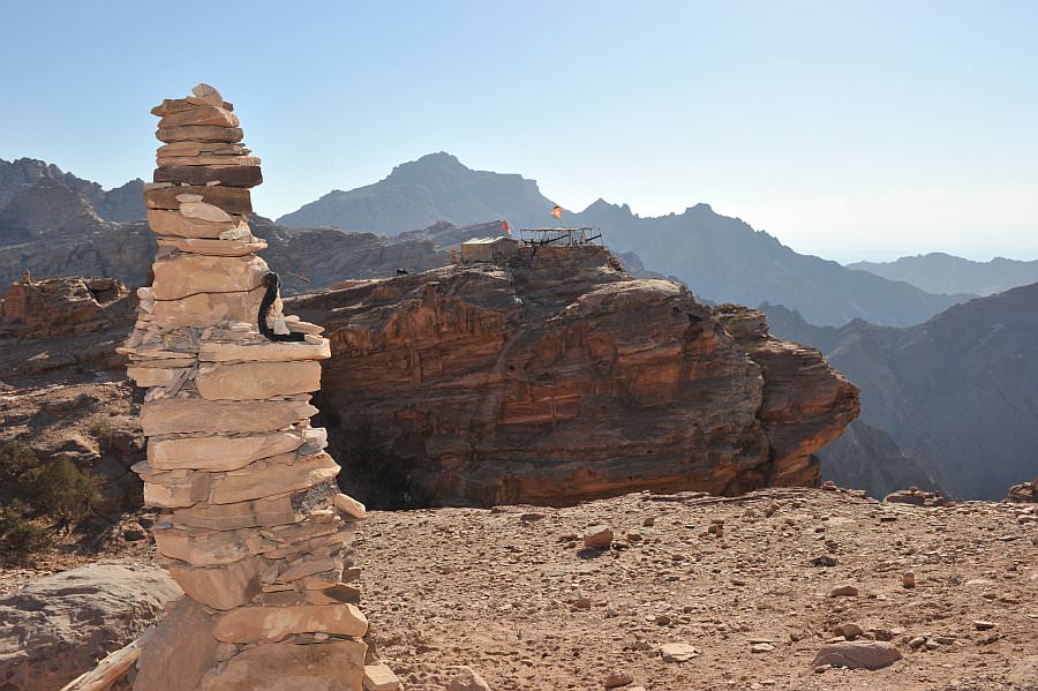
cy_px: 346
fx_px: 922
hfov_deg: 58.7
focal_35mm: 32
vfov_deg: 41.1
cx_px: 519
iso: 200
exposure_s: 1/250
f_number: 13
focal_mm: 32
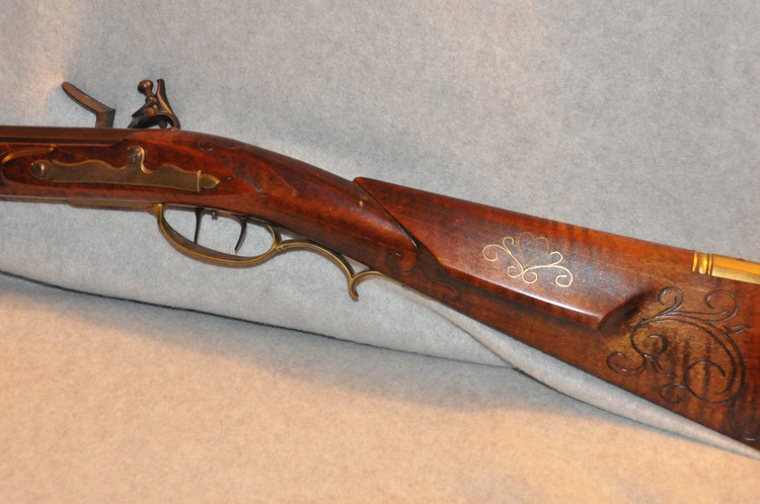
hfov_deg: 37.6
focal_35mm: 53
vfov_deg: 25.1
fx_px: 1117
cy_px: 118
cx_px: 383
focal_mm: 22
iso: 3200
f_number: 5.6
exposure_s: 1/60
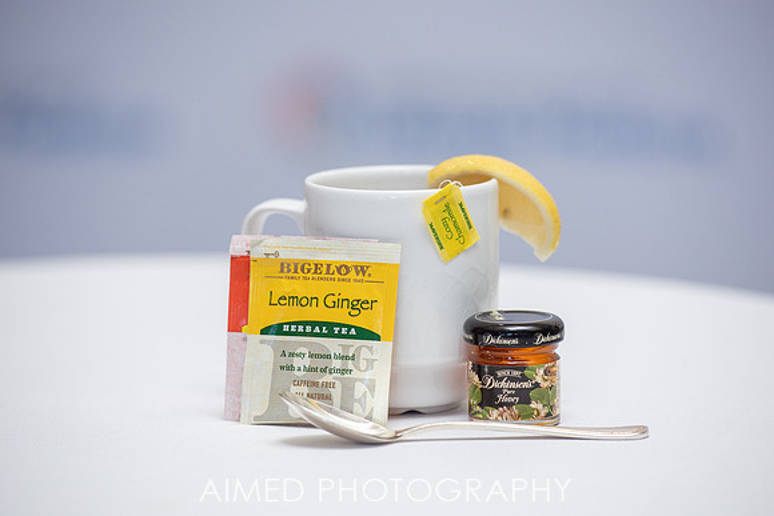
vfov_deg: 6.2
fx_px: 4787
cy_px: 263
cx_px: 391
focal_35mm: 223
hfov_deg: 9.2
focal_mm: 200
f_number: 4
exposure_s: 1/250
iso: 640
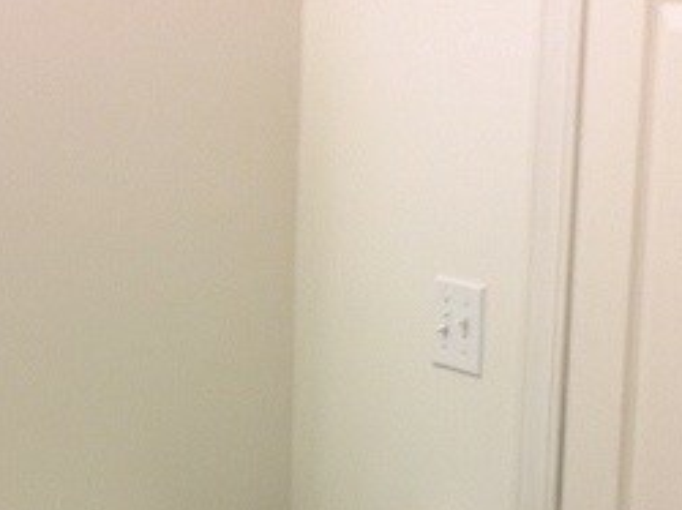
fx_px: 2204
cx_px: 216
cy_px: 524
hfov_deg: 17.5
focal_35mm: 112
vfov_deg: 13.0
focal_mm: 3.85
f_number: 2.8
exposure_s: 1/17
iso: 80
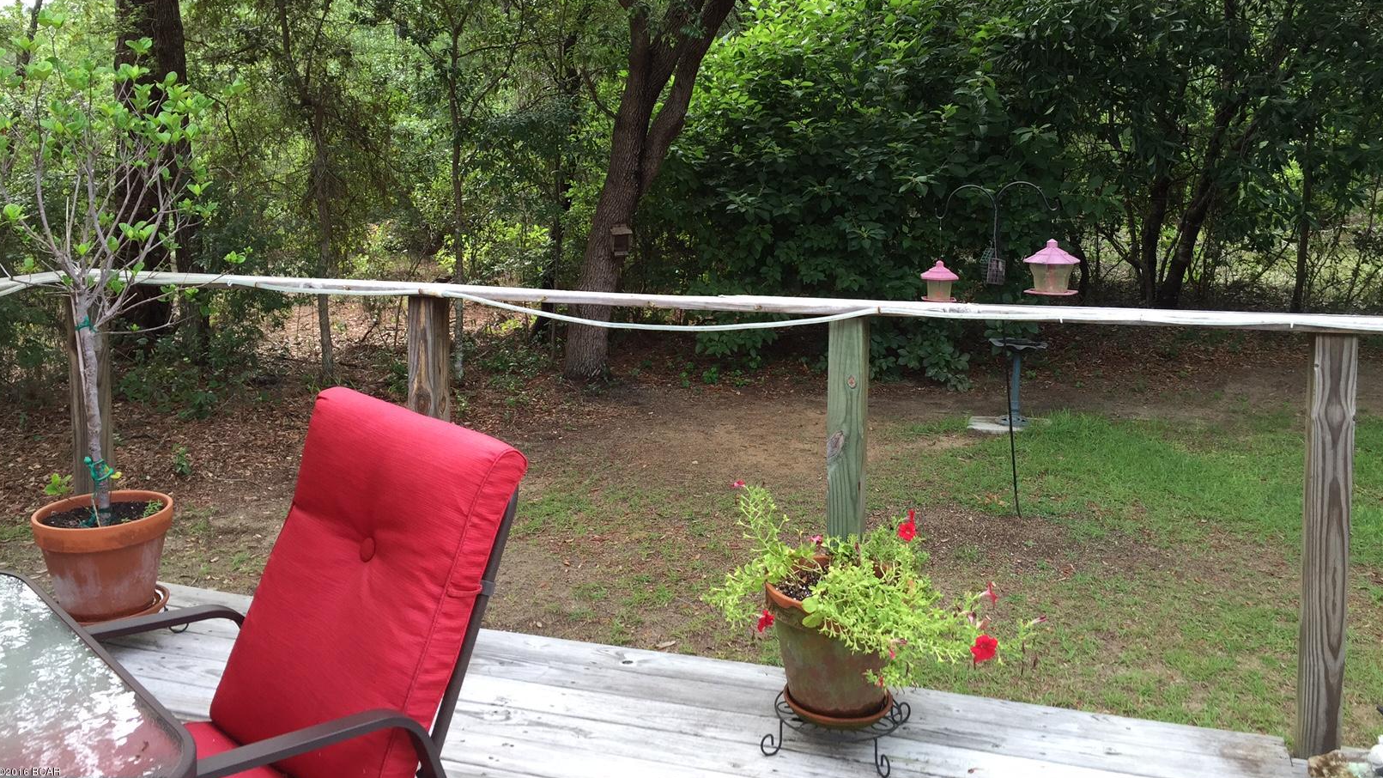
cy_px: 282
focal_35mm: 32
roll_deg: -0.7
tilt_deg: -5.5
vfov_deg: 36.4
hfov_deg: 61.0
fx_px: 1173
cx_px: 693
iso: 40
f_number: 2.2
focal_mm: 4.15
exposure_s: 1/120
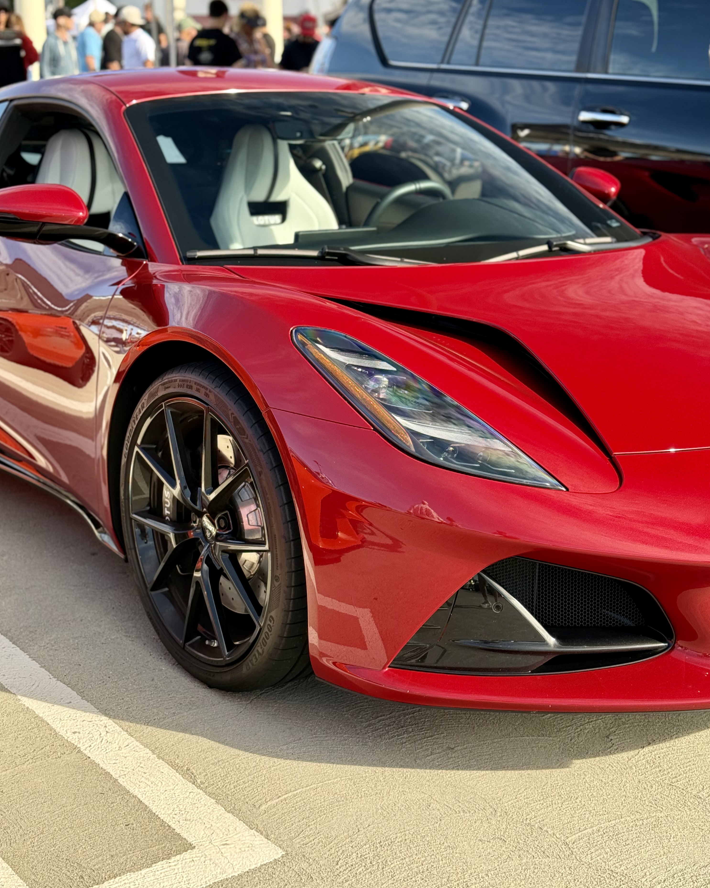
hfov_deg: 29.7
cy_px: 436
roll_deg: -1.5
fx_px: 1340
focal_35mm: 51
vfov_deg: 36.7
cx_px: 350
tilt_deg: -14.7
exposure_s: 1/620
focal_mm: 6.76
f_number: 1.78
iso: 80
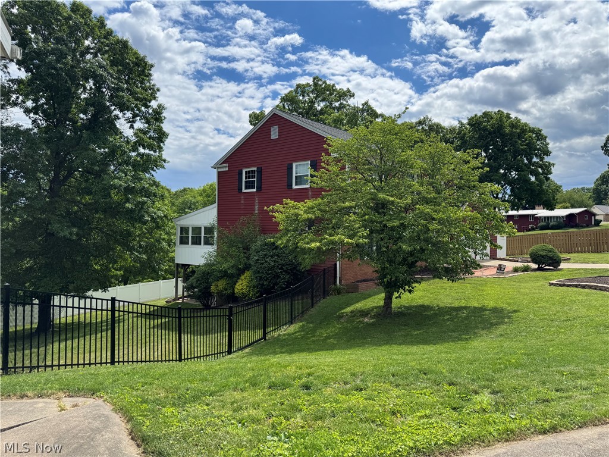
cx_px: 304
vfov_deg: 56.8
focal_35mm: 24
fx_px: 422
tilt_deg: -0.2
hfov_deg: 71.6
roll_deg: -1.3
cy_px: 228
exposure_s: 1/4950
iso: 80
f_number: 1.78
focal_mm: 6.76
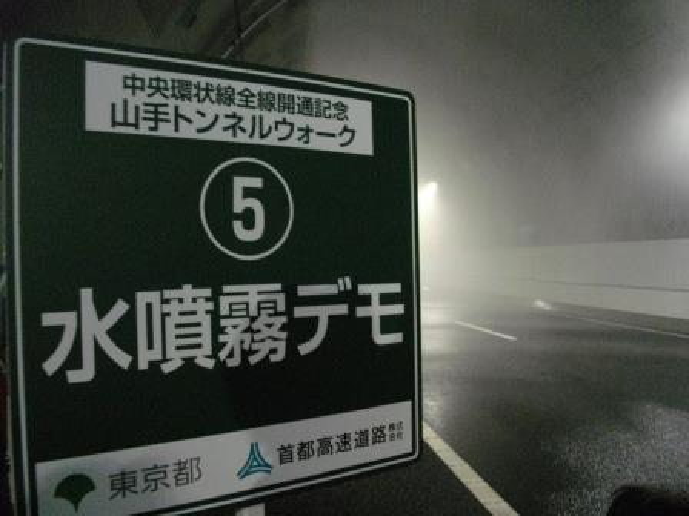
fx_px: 637
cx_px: 344
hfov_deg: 56.8
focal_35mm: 32
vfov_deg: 44.2
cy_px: 258
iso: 800
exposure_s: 1/15
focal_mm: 5.7
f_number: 2.9
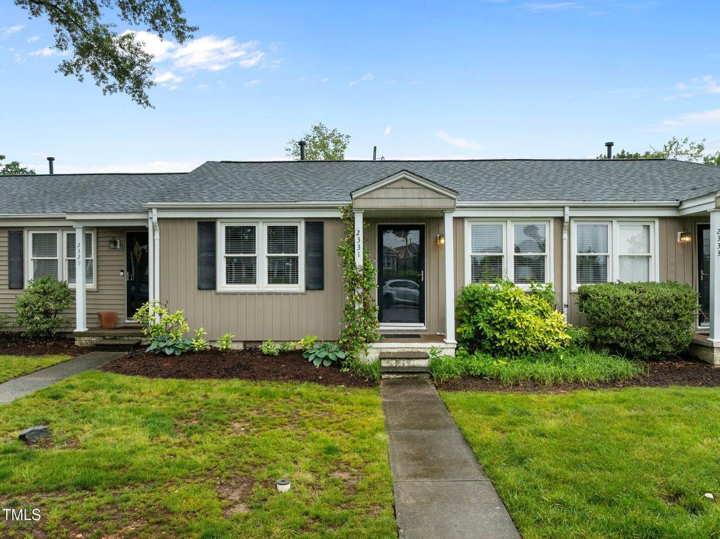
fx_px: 499
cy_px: 270
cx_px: 360
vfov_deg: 56.8
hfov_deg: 71.6
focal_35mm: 24
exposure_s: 1/1000
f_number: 2.8
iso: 170
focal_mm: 12.29
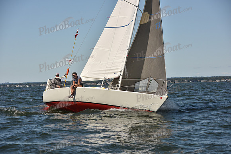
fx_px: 610
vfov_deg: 14.4
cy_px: 77
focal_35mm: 95
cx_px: 116
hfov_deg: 21.5
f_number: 6.3
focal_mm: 95
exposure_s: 1/1250
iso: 250
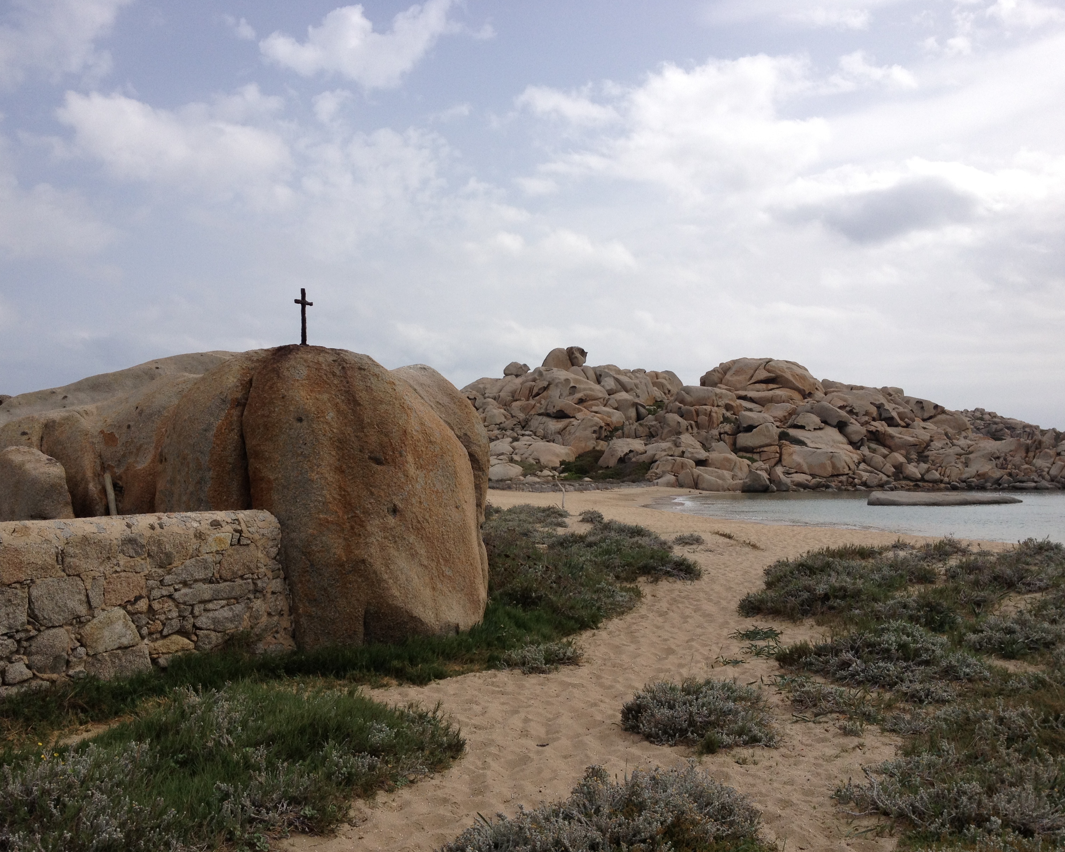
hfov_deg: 49.1
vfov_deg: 40.1
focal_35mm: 37
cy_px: 427
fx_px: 1166
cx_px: 507
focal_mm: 4.28
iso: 64
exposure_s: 1/2304
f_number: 2.4
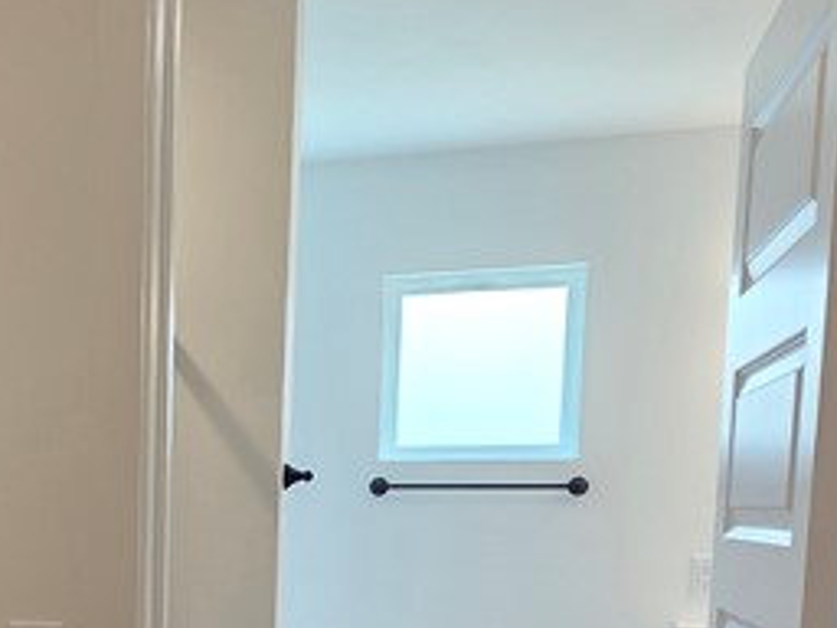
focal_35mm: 52
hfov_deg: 33.0
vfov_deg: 26.2
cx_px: -43
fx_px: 1257
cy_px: 664
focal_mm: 2.2
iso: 160
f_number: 1.9
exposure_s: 1/120
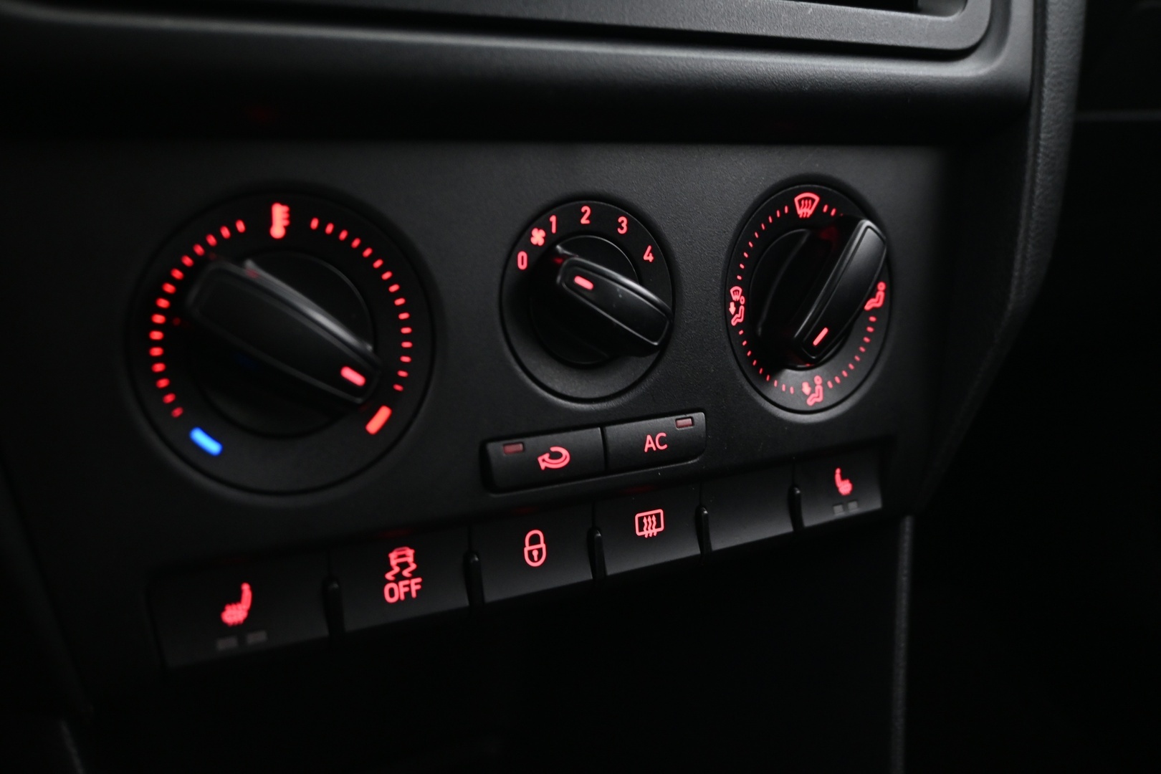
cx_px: 580
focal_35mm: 32
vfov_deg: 40.8
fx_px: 1040
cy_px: 387
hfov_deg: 58.3
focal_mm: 21.5
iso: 1600
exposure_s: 1/5
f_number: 4
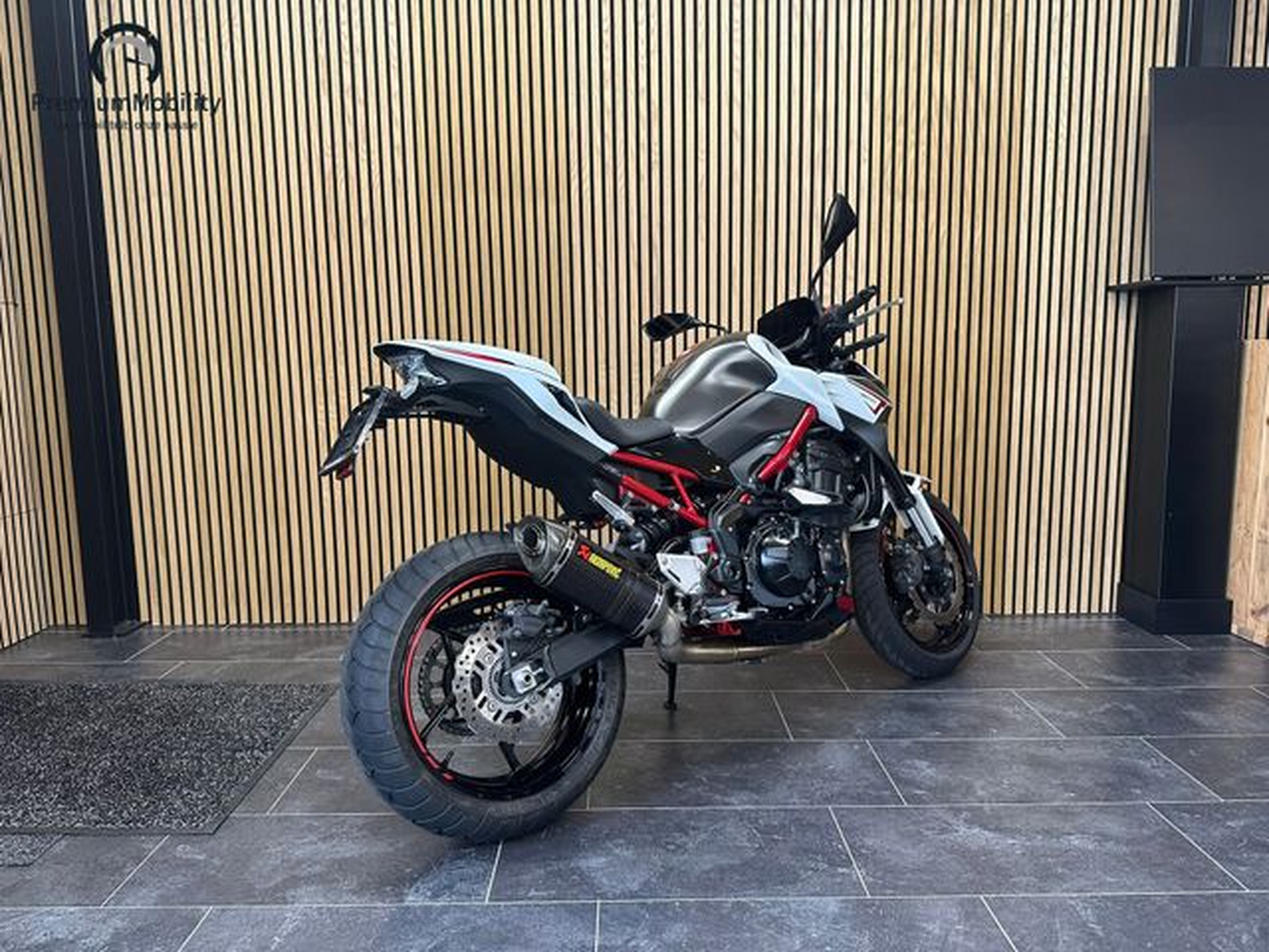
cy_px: 476
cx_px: 634
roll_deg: +0.6
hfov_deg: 71.6
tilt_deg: -7.2
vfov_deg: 56.8
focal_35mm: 24
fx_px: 880
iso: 125
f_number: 1.78
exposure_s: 1/50
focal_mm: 6.86
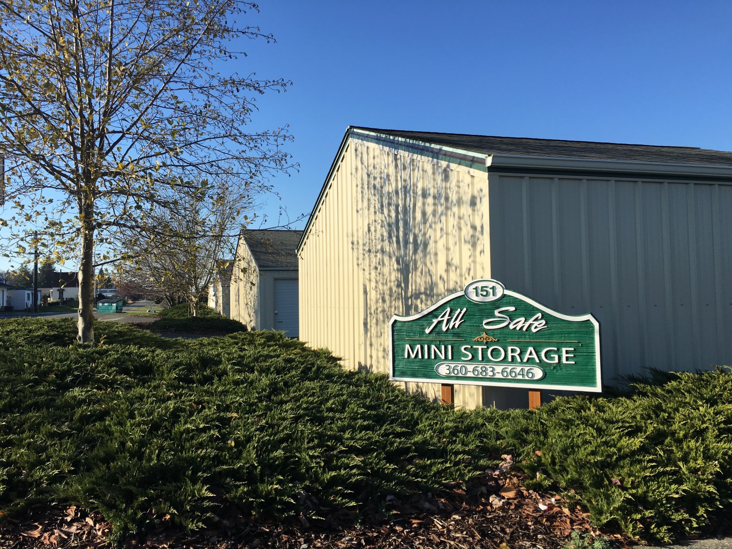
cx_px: 366
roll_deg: +1.1
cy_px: 274
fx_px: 613
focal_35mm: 29
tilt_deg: +2.7
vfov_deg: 48.2
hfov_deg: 61.7
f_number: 2.2
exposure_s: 1/1399
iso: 25
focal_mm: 4.15
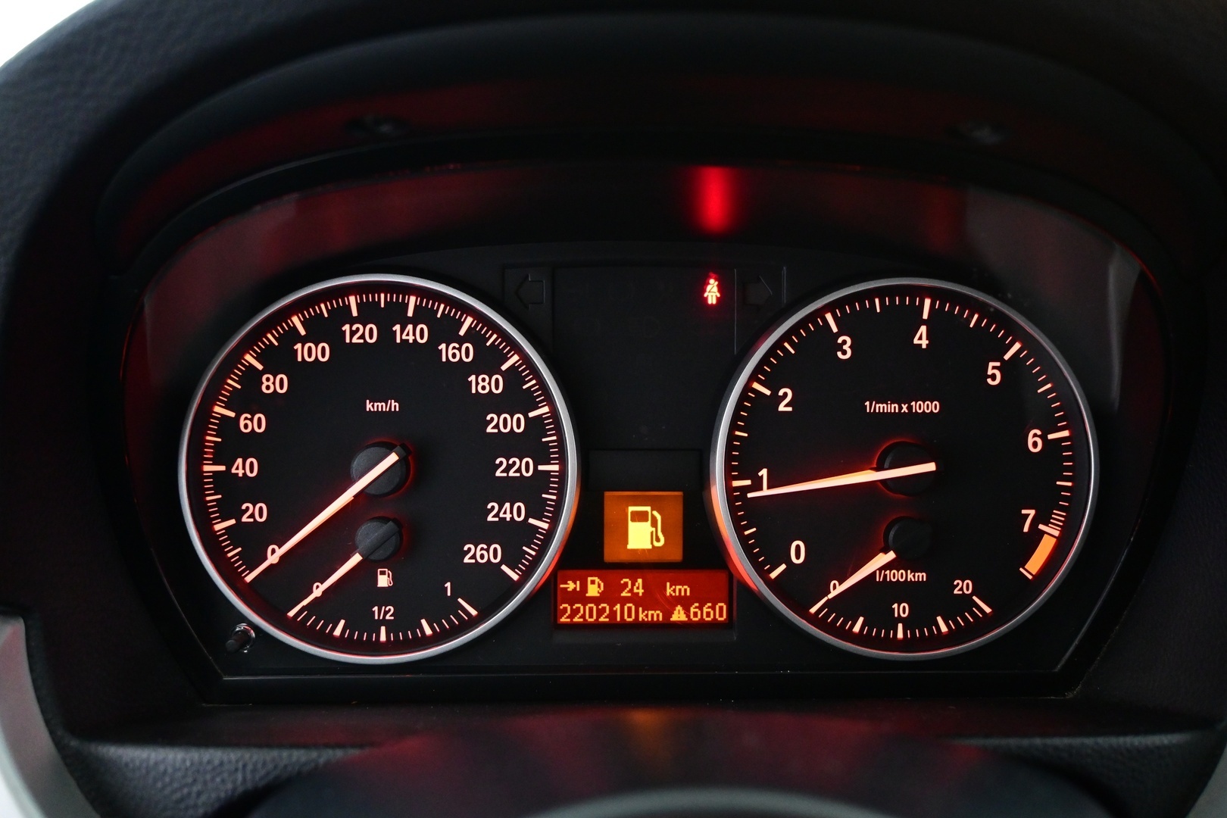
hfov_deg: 60.7
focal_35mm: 31
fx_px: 1048
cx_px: 614
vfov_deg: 42.6
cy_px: 409
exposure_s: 1/30
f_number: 3.8
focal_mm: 20.5
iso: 3200
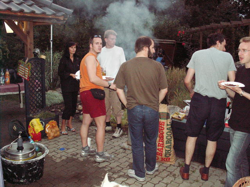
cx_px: 125
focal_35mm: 35
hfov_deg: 52.6
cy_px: 94
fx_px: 253
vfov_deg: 40.7
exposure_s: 1/40
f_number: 2.8
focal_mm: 5.86
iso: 160
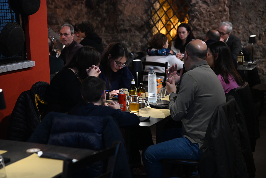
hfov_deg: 28.8
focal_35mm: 70
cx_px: 133
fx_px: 517
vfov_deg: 19.5
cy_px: 89
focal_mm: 70
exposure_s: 1/160
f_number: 2.8
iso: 5000
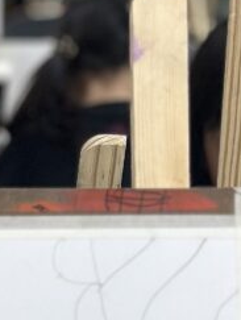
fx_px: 2435
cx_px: -282
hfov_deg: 5.5
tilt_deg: -11.5
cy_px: 313
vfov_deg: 7.5
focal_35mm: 263
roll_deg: +0.0
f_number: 1.78
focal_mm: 6.86
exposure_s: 1/50
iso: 100
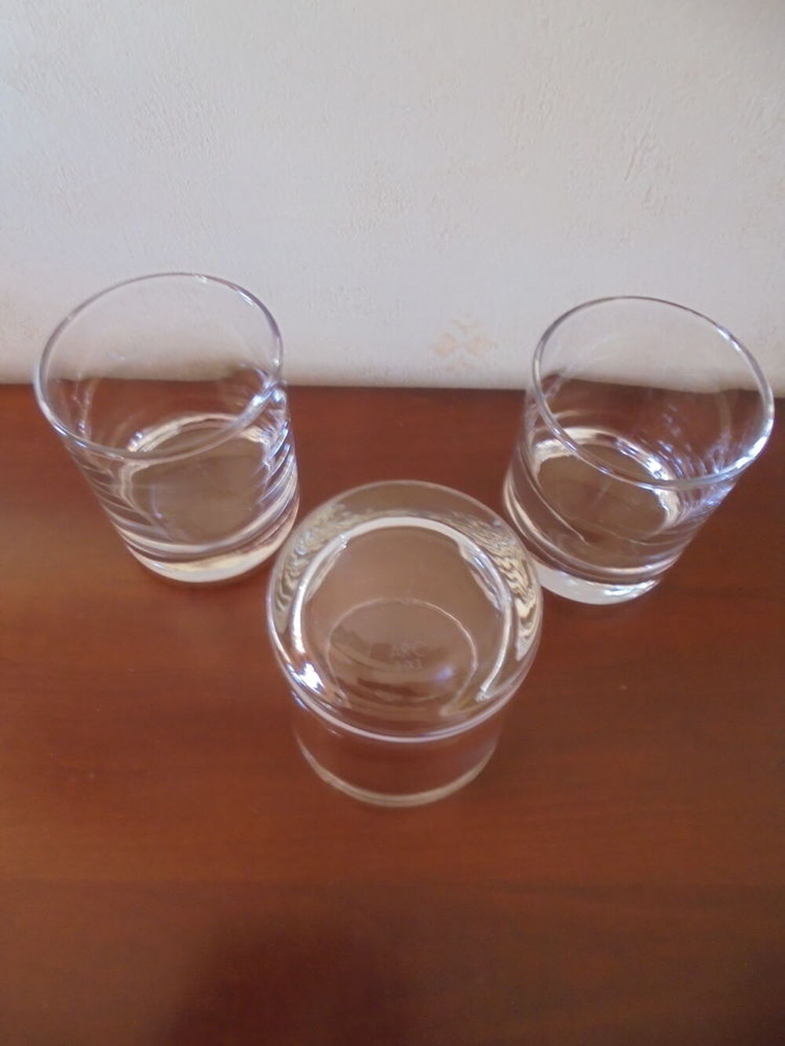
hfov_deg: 53.1
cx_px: 392
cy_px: 523
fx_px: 786
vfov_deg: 67.3
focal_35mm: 26
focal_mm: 4.6
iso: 400
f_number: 3.5
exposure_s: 1/15
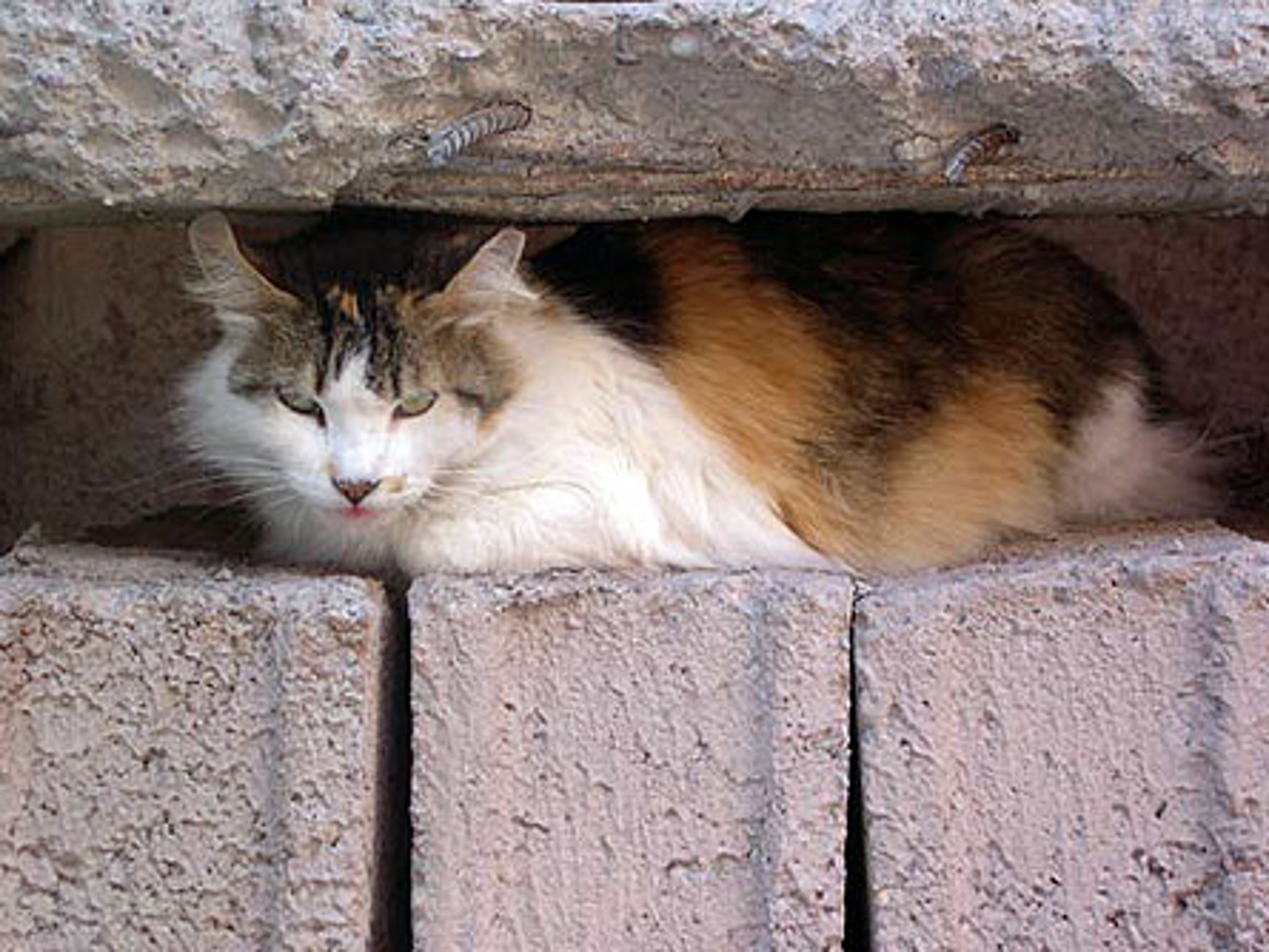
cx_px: 639
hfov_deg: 22.2
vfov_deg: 16.8
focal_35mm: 88
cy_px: 479
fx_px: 3227
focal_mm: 18.4
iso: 100
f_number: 4.4
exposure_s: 1/45
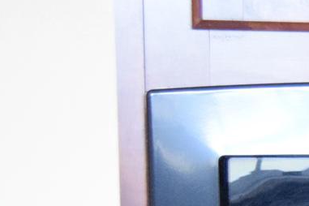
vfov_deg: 6.7
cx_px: 770
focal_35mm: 202
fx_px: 1731
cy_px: 338
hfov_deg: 9.1
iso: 4500
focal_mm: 25
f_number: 4
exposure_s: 1/60
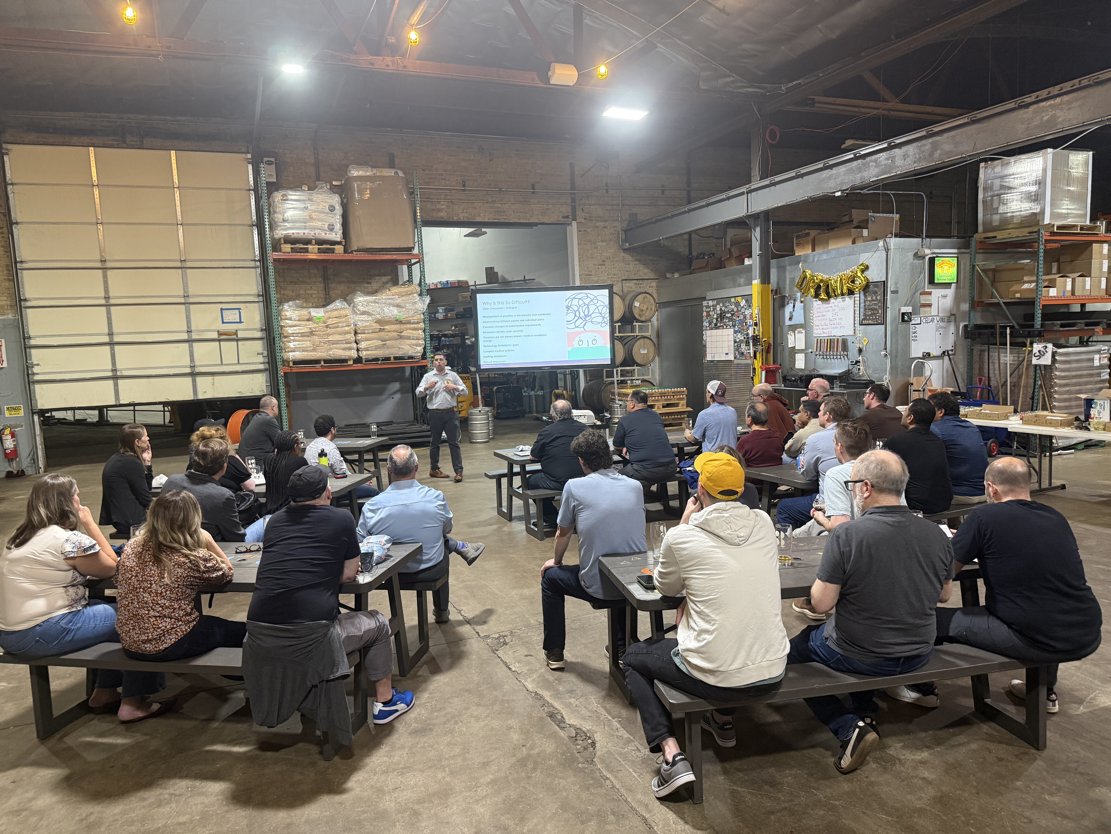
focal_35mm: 24
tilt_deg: -4.6
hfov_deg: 71.6
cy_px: 417
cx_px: 556
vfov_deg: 56.8
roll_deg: +2.5
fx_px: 770
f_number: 1.78
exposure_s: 1/60
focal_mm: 6.76
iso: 320
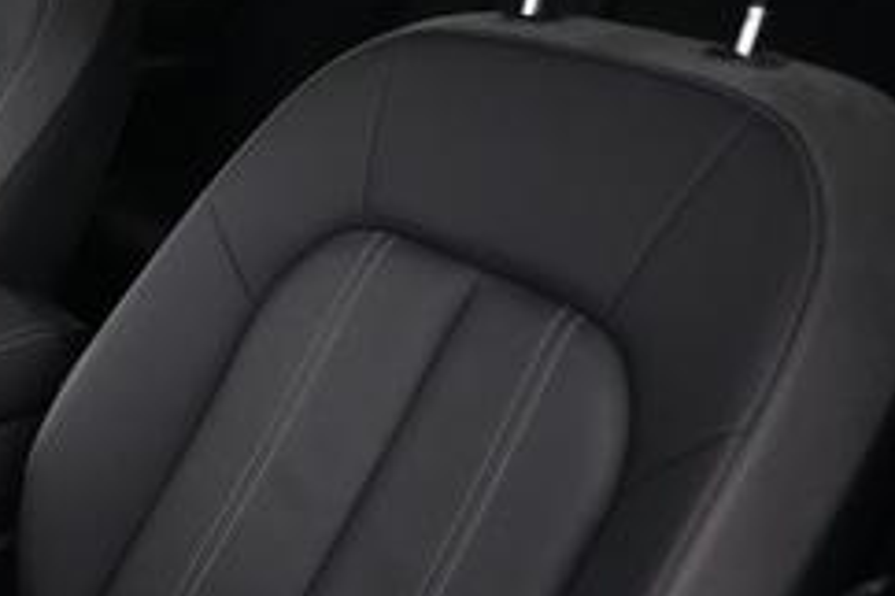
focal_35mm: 45
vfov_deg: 29.8
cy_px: 292
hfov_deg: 36.3
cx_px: -111
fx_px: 1118
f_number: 2.8
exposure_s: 1/250
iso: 12800
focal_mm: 17
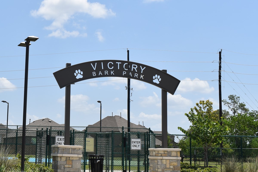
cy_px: 68
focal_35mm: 65
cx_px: 41
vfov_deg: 20.9
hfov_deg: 30.0
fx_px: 466
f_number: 9
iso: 100
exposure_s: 1/320
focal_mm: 24
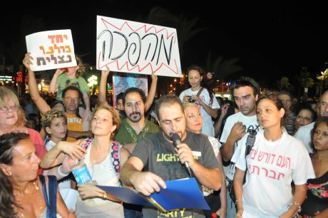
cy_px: 109
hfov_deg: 70.5
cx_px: 164
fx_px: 232
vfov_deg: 50.3
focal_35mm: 26
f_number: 2.8
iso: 800
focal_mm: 17
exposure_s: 1/60
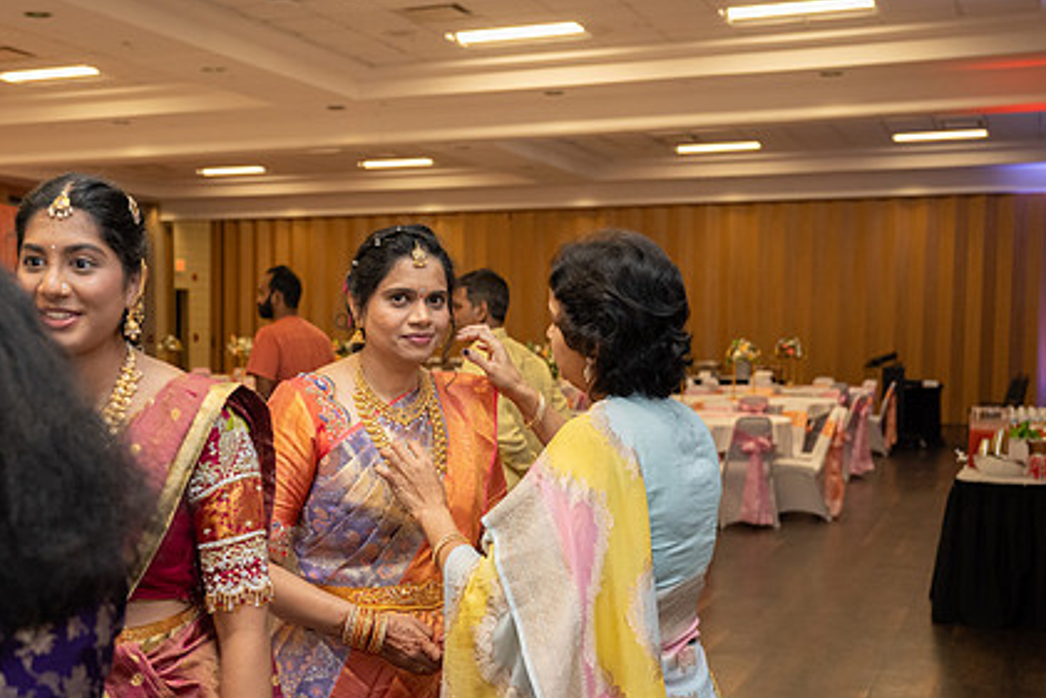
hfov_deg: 39.9
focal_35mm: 49
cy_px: 431
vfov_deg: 27.5
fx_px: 1424
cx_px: 360
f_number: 3.5
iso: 1000
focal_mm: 34.5
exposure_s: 1/160
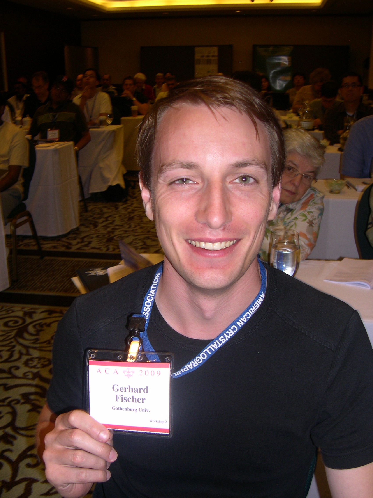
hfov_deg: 37.7
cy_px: 249
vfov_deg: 49.0
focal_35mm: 38
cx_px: 186
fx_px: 546
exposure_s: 1/60
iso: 100
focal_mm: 8
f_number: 2.8
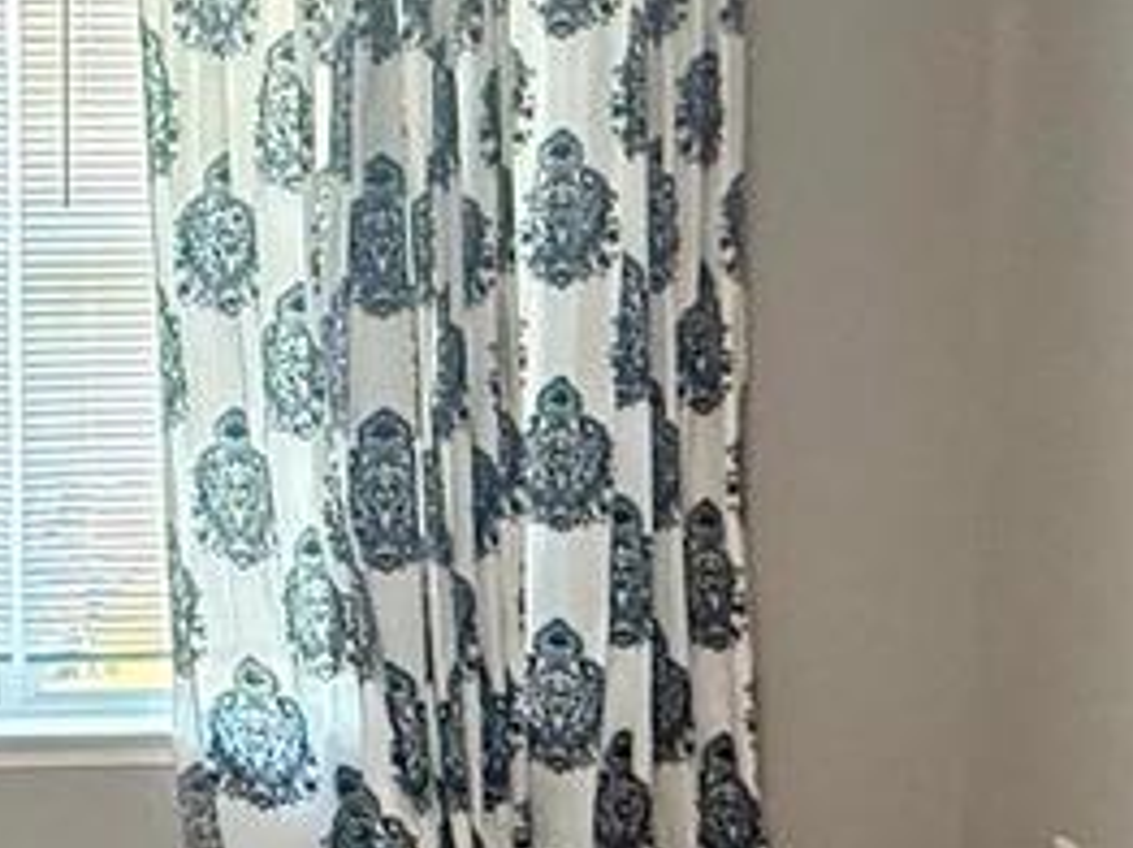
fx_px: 2518
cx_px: 173
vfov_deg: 19.0
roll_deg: -0.1
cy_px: 567
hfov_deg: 24.8
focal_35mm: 77
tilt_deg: -4.7
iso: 500
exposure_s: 1/60
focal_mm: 2.22
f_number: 2.2
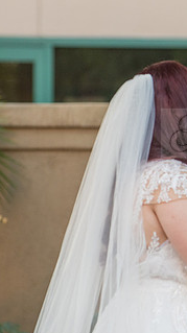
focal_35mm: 497
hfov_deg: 2.4
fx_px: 4389
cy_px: 146
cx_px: 211
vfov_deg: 4.3
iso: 800
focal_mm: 200
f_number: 4
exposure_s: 1/320
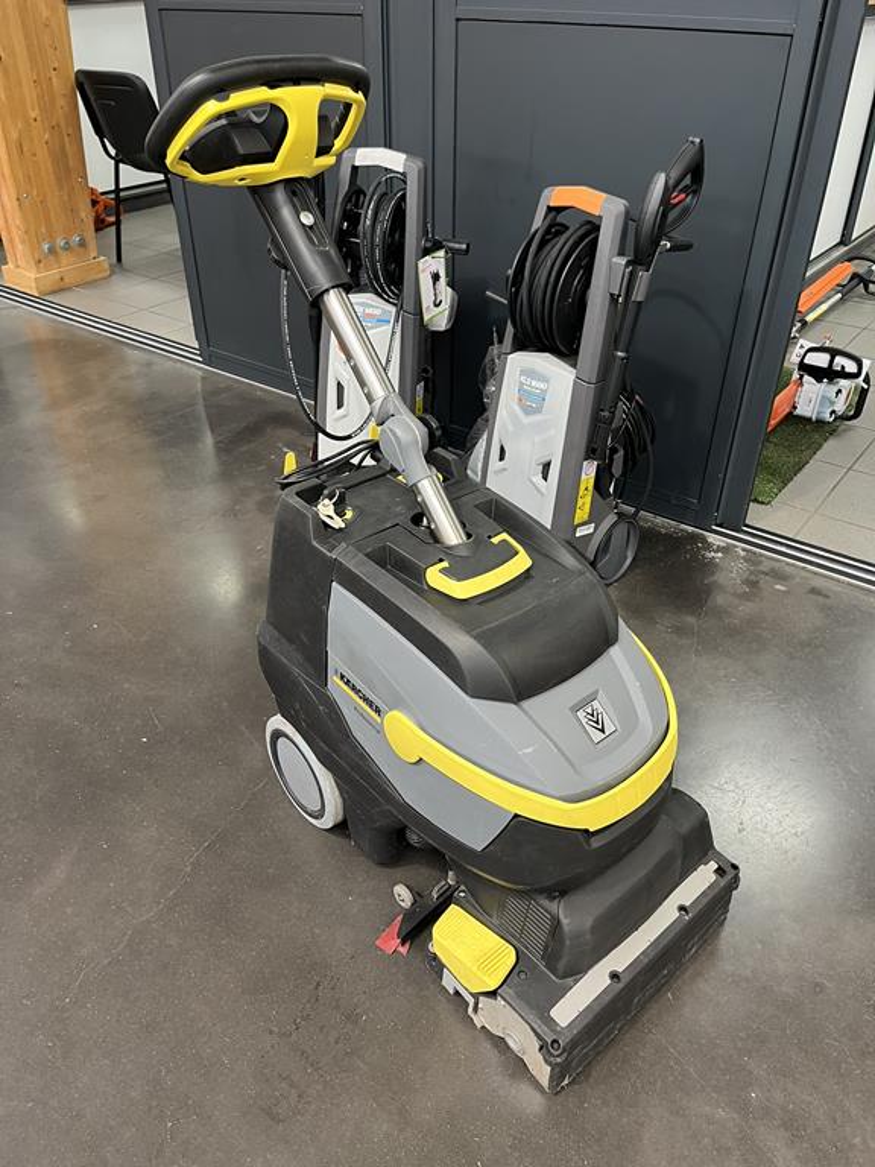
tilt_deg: -35.7
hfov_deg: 53.1
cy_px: 584
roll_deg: +1.2
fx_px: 876
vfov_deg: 67.3
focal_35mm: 26
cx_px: 438
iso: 125
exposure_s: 1/50
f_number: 1.6
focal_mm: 5.1
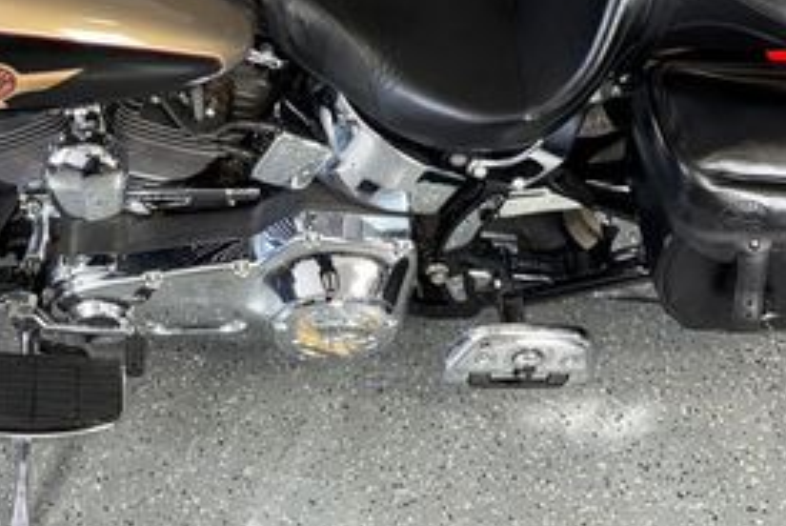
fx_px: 1268
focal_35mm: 58
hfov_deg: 34.0
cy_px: -23
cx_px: 243
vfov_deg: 22.4
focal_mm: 6.76
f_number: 1.78
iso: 80
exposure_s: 1/26
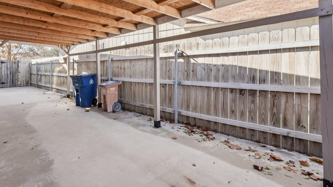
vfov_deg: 57.1
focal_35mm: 19
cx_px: 127
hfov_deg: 88.0
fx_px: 168
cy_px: 63
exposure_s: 1/640
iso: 800
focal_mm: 14
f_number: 8
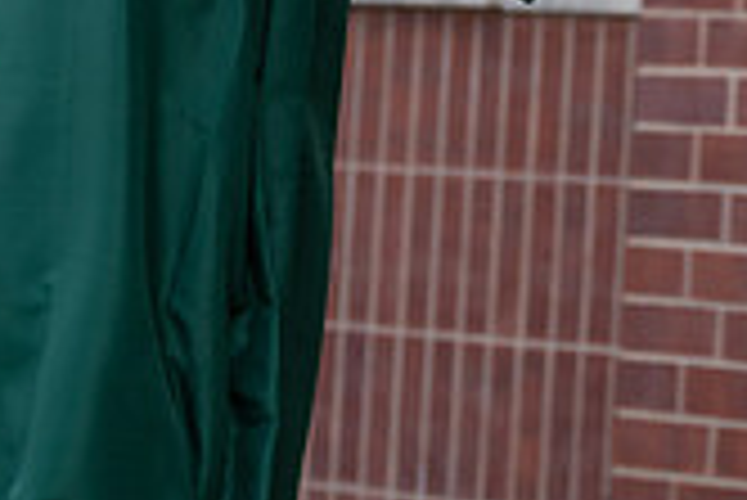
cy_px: -249
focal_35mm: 364
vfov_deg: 3.8
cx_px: 194
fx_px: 7559
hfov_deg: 5.7
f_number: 2.8
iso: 400
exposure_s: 1/1000
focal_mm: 86
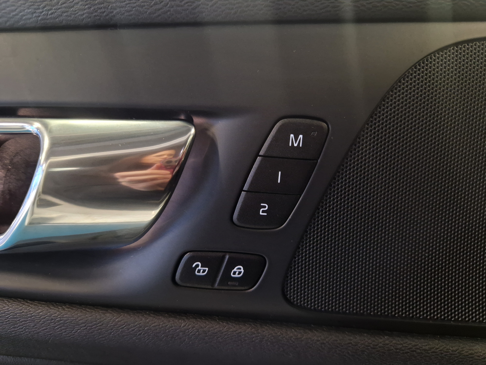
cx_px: 243
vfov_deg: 58.9
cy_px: 182
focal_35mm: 23
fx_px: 323
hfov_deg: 73.9
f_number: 1.8
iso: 320
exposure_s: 1/50
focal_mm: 5.4
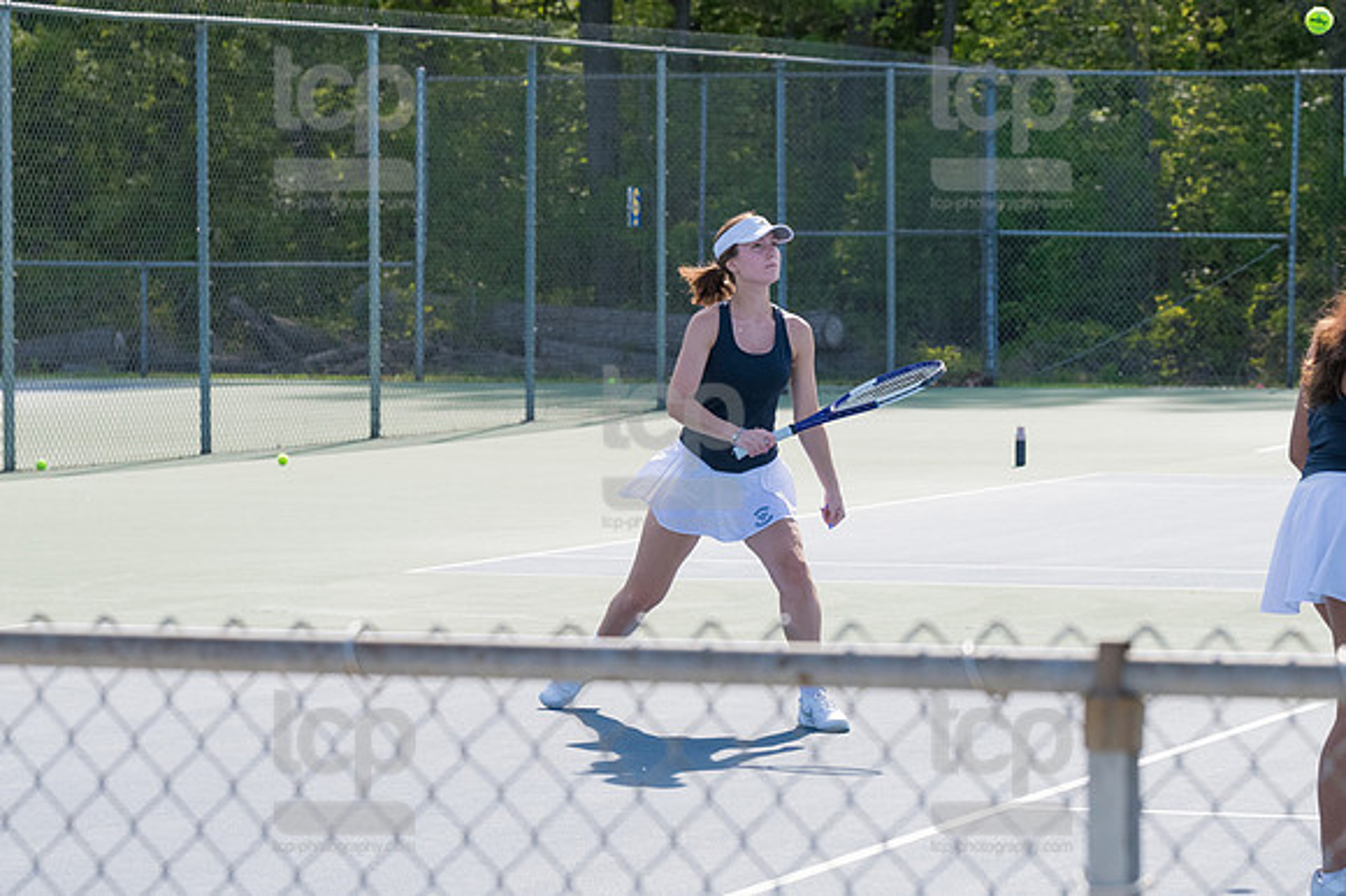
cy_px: 448
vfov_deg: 9.0
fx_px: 5717
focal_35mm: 153
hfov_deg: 13.4
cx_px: 673
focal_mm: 102
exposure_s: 1/2000
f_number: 5.6
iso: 1000
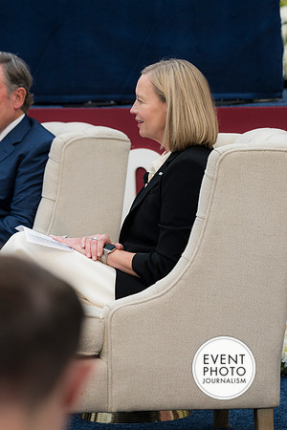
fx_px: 2200
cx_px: 144
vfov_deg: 11.2
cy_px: 215
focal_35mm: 184
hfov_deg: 7.5
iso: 160
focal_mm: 123
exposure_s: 1/160
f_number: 4
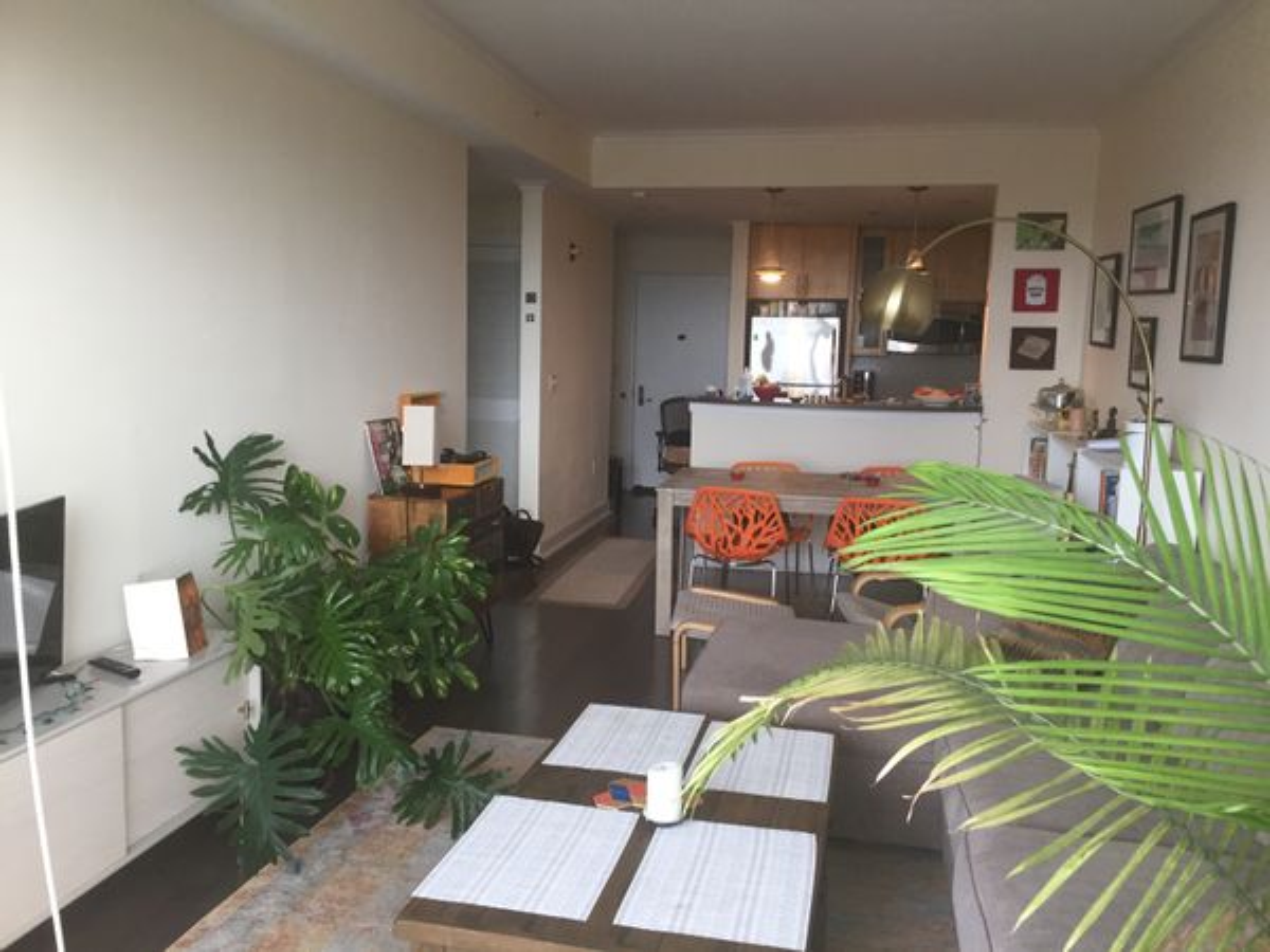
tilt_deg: -6.4
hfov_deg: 61.7
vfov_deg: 48.2
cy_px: 476
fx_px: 1064
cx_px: 635
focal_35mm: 29
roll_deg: -2.3
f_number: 2.2
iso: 50
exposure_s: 1/30
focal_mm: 4.15
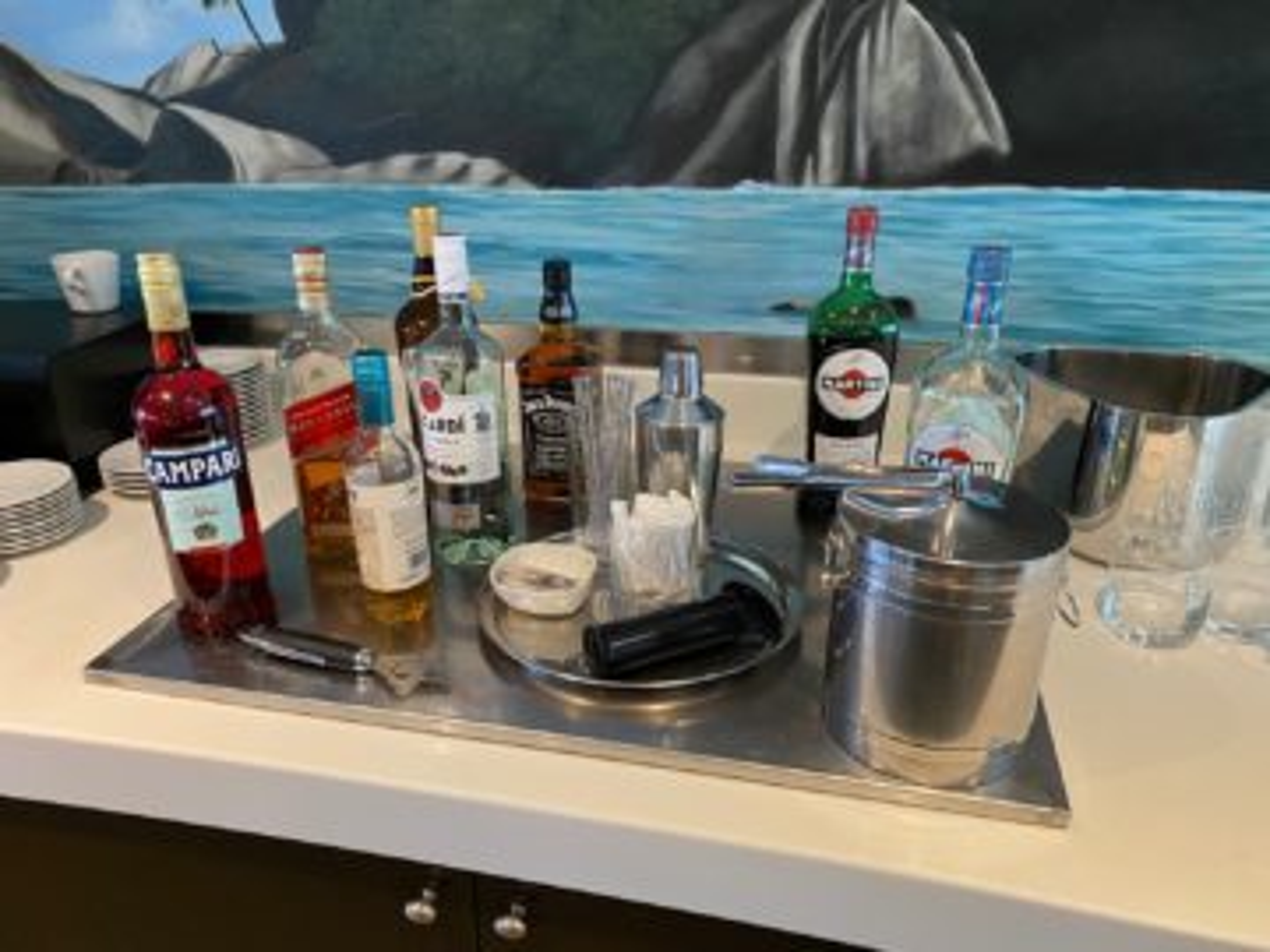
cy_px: 476
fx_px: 954
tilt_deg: -22.7
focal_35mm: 26
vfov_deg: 53.1
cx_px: 635
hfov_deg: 67.3
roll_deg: +0.0
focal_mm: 4.25
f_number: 1.8
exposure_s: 1/50
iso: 320
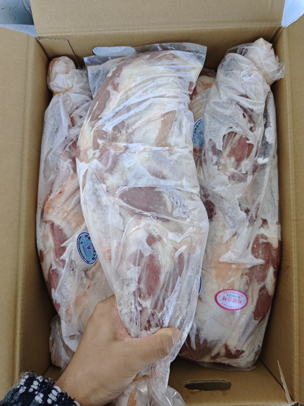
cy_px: 203
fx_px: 269
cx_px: 152
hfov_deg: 58.9
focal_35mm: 23
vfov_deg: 73.9
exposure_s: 1/100
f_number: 1.88
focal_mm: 5.56
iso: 257
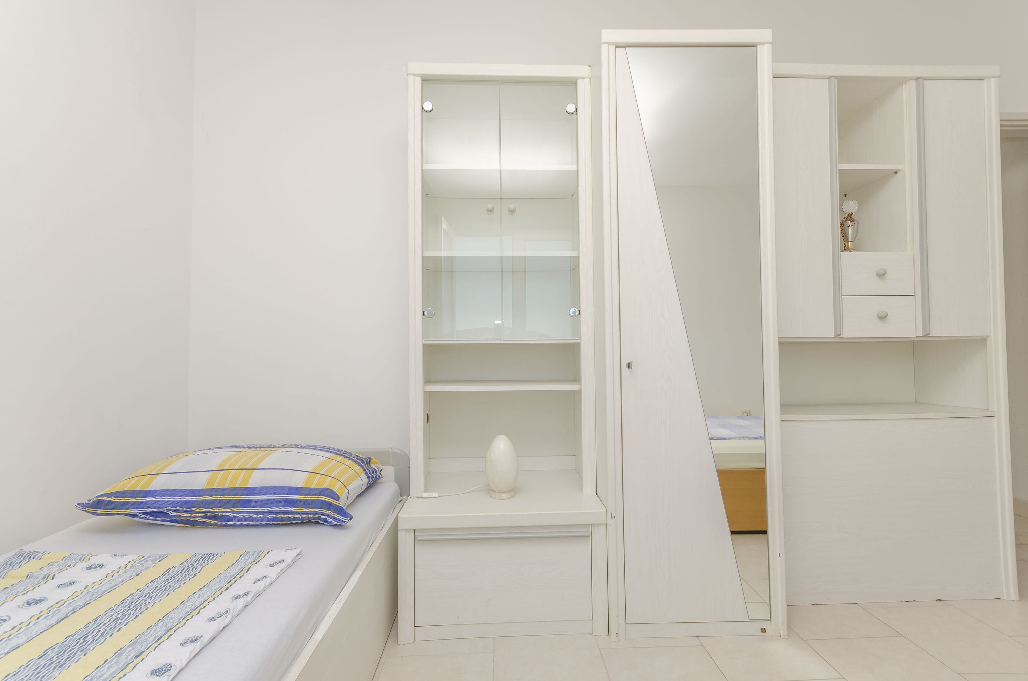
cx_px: 514
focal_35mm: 15
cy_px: 340
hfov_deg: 100.5
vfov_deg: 77.1
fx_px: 427
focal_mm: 10
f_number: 9
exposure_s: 1/80
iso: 100
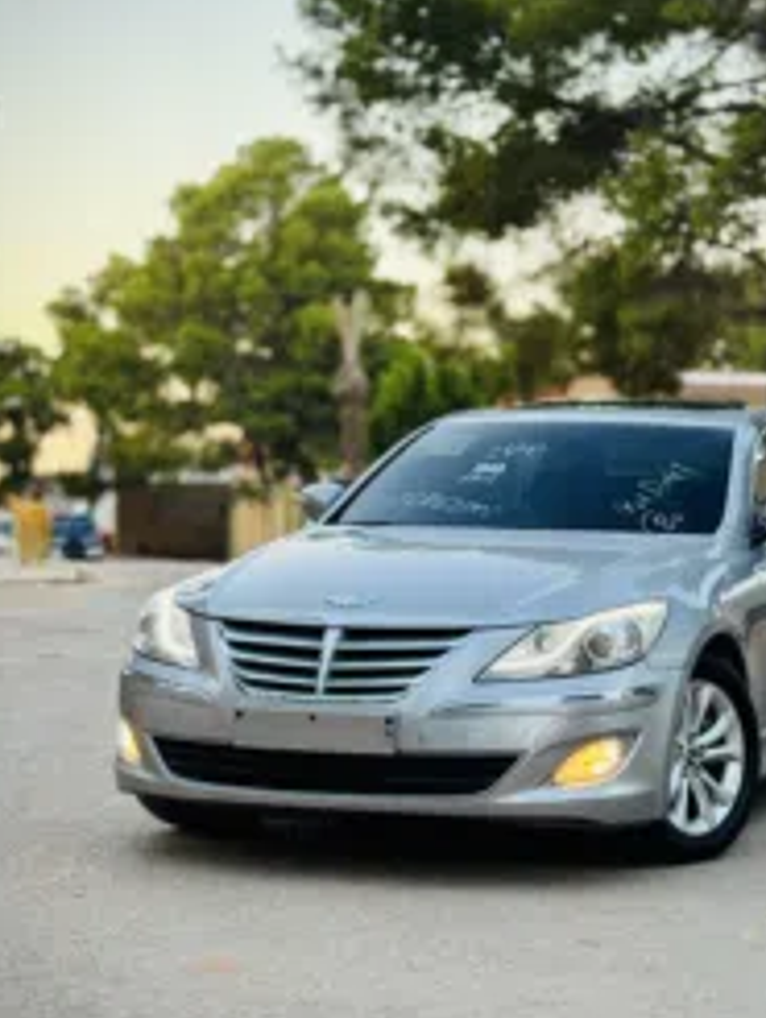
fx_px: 2297
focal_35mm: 78
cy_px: 509
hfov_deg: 18.8
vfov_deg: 25.0
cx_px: 609
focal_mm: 6.76
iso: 64
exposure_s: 1/50
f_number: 1.78
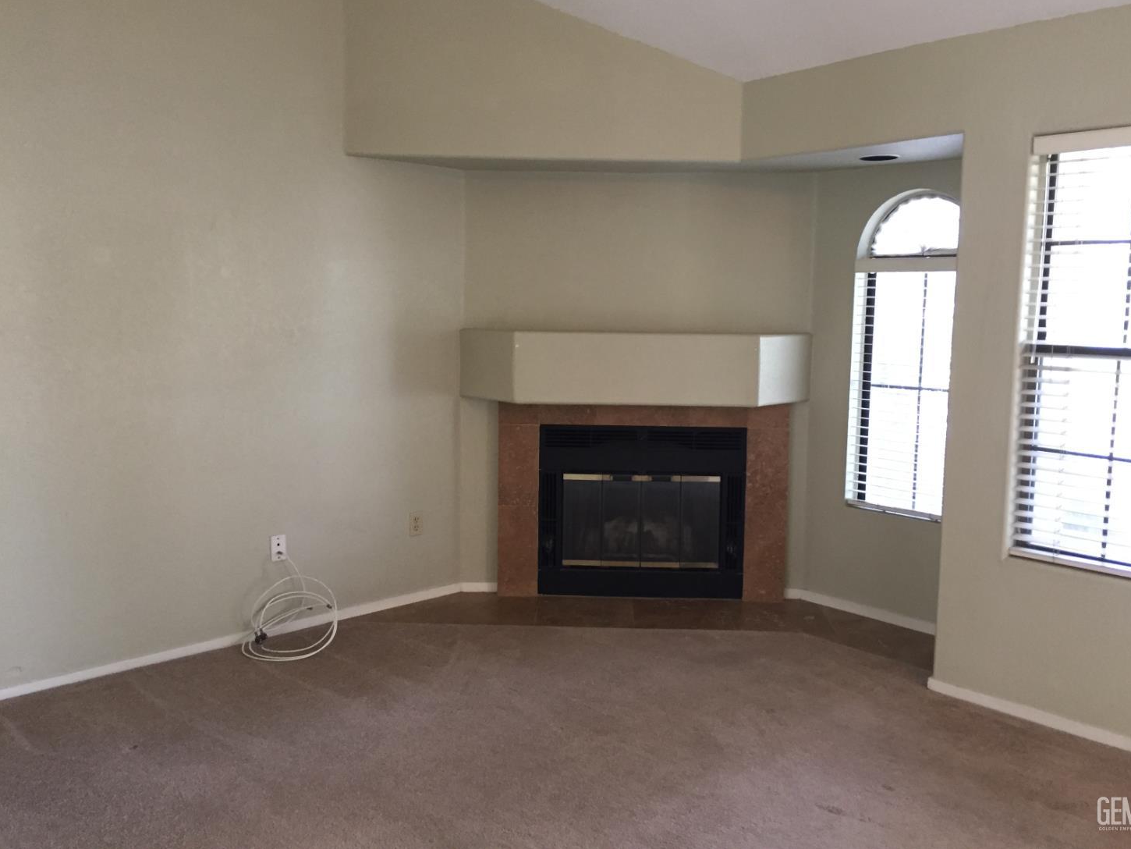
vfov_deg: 46.8
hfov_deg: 59.9
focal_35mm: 30
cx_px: 583
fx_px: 980
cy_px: 412
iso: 200
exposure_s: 1/30
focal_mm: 4.15
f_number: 2.2
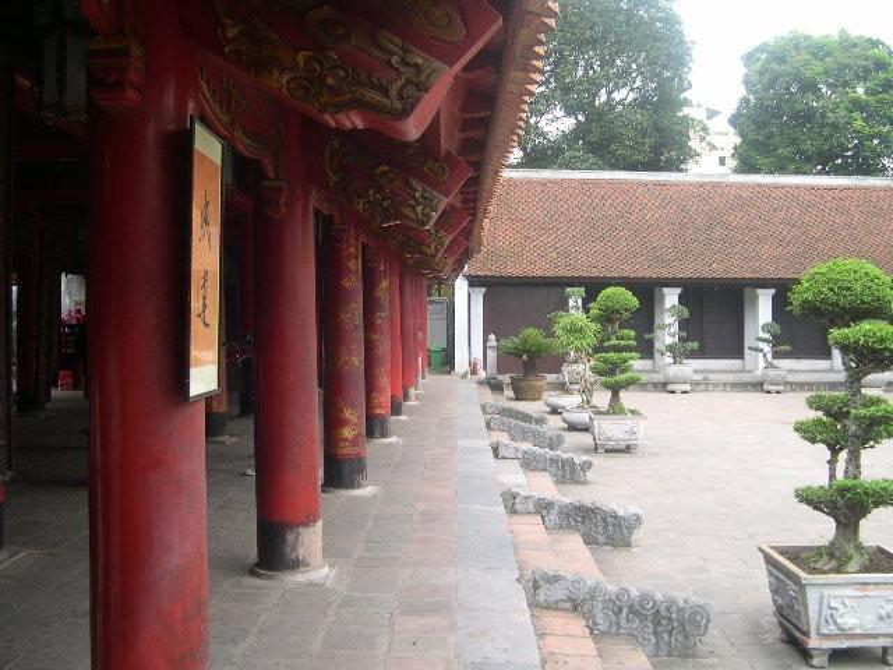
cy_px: 335
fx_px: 980
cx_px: 446
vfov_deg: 37.7
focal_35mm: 38
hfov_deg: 49.0
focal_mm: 8
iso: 100
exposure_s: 1/227
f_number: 2.8
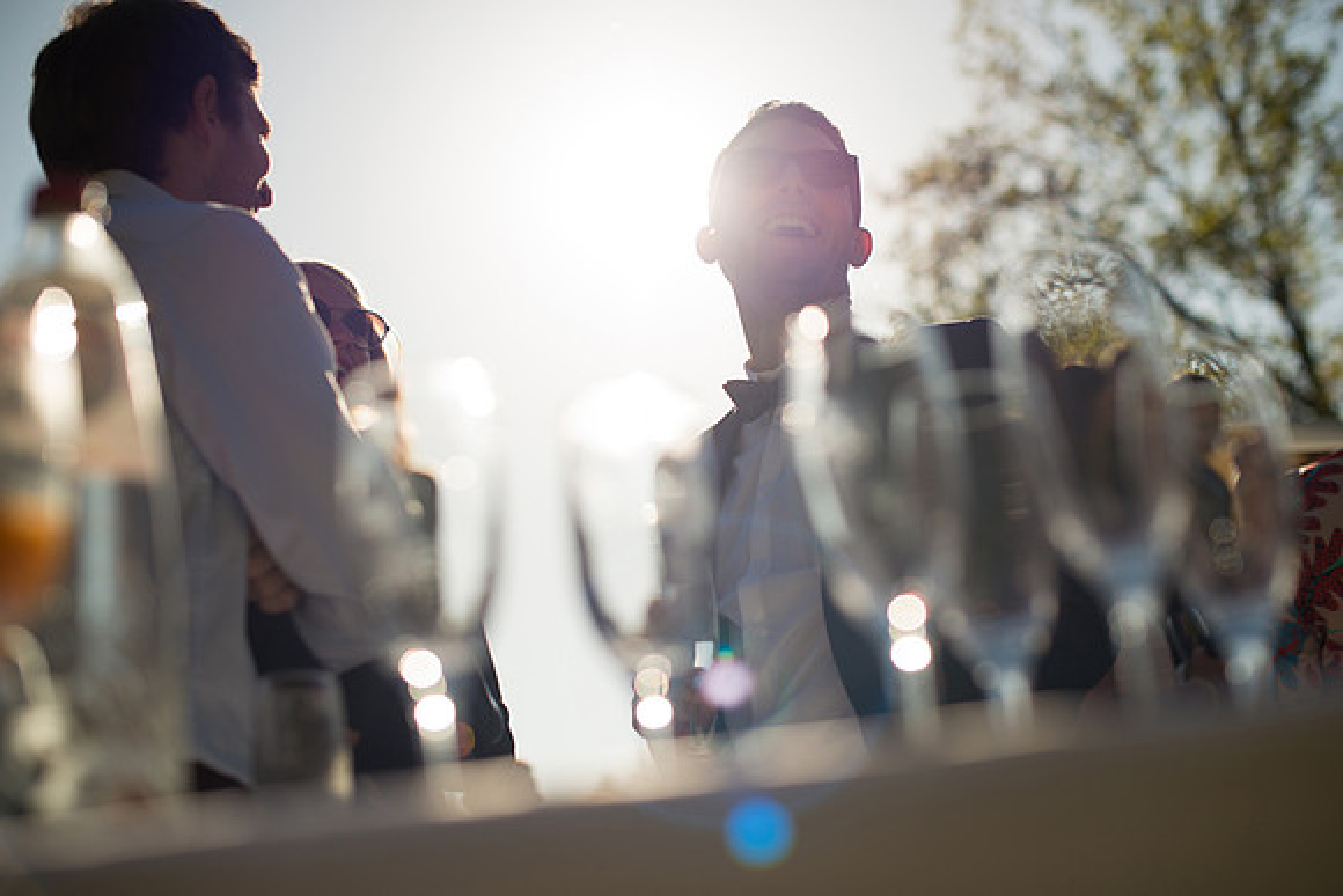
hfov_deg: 39.6
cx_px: 672
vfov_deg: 27.0
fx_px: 1866
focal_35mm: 50
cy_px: 448
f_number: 2.8
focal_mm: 50
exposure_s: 1/5000
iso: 100
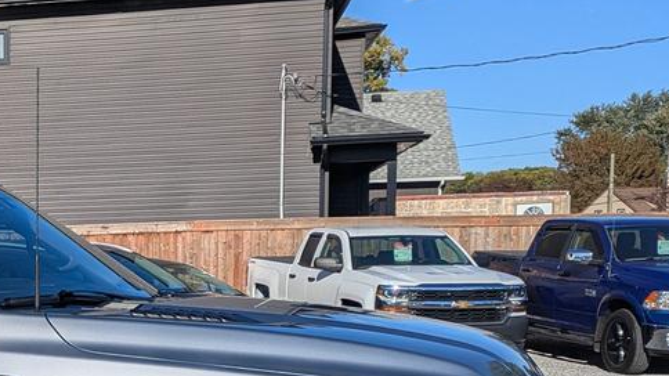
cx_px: -107
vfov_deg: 16.3
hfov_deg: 26.5
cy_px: 408
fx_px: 1277
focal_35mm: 72
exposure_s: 1/5917
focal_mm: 5.43
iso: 44
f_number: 1.89
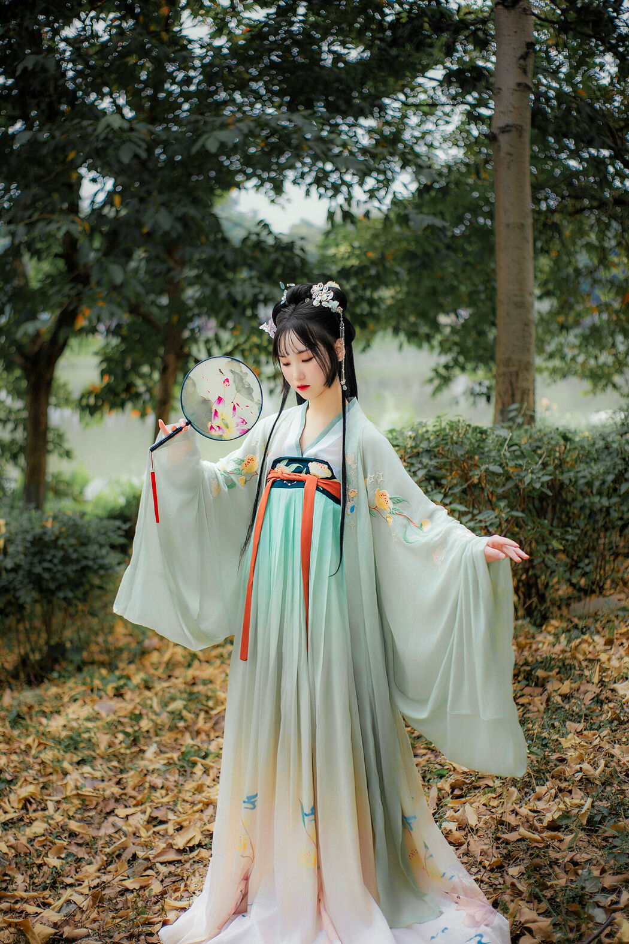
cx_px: 314
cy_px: 472
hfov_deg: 27.0
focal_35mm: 50
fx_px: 1310
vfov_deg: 39.6
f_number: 2.2
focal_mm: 50
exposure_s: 1/125
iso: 100
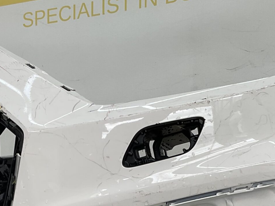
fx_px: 620
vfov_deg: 18.0
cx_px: 117
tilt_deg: -12.7
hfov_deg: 25.0
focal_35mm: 78
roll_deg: +4.2
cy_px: 244
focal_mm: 3
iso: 16
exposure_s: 1/182
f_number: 1.8
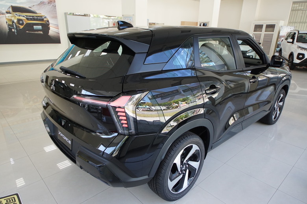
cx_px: 154
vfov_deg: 53.1
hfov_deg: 73.7
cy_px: 102
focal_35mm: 24
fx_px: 205
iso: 640
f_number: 5.6
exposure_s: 1/80
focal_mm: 16
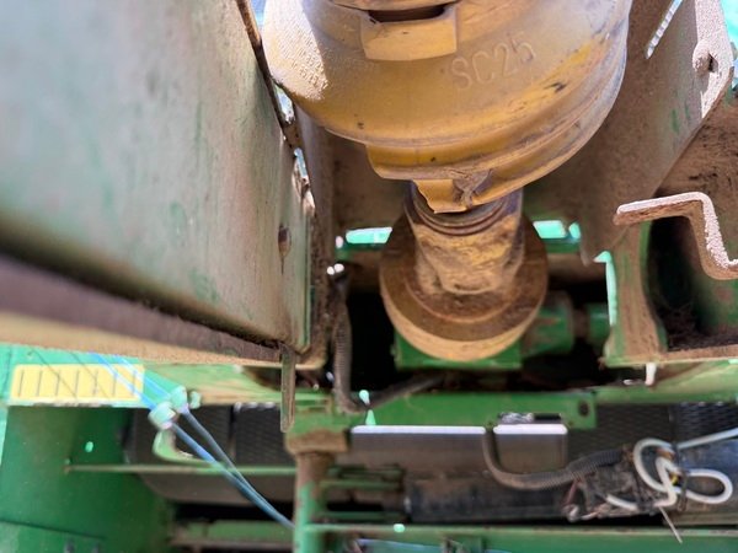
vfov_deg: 56.8
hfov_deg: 71.6
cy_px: 276
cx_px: 369
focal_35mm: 24
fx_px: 512
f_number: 1.78
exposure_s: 1/266
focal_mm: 6.76
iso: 100
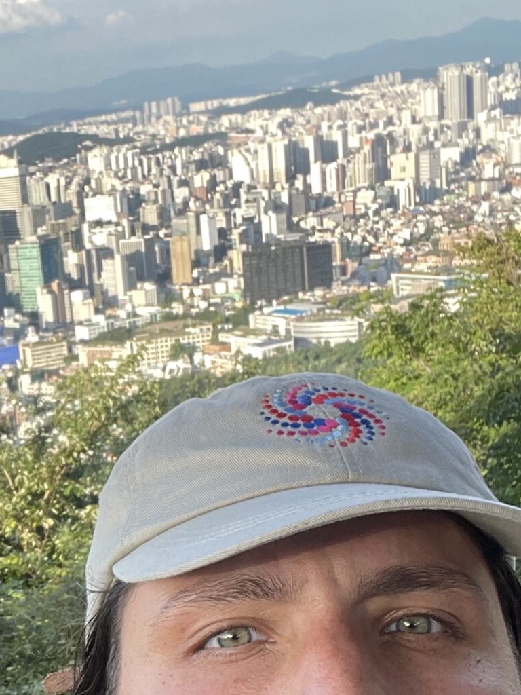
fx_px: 1505
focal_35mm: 75
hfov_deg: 18.8
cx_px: -57
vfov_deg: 25.7
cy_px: 519
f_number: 2.2
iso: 25
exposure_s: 1/122
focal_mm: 2.71
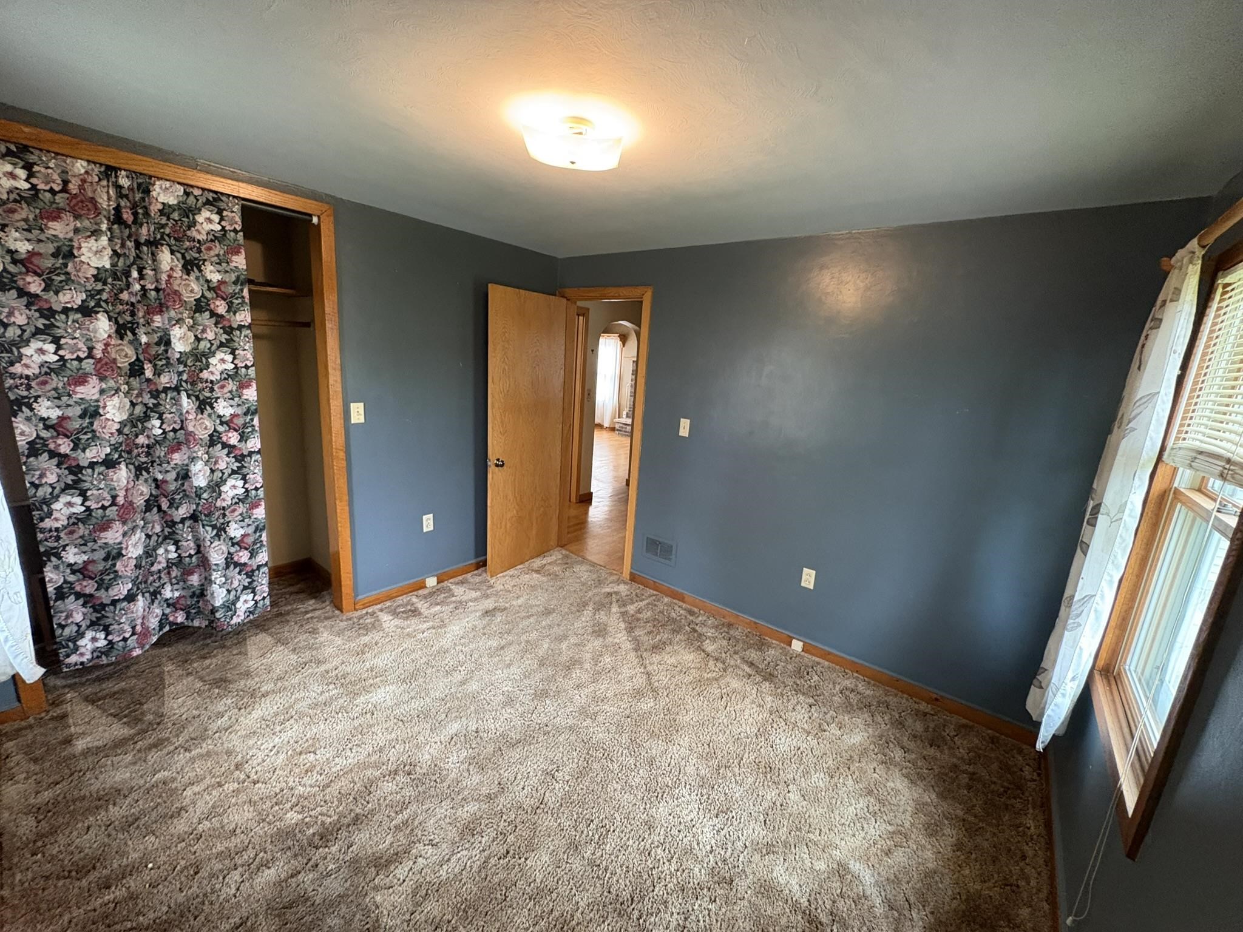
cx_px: 622
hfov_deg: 102.1
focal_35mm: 14
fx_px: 503
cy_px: 466
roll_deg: -3.8
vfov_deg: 85.7
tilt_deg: -12.3
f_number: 2.2
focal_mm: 2.22
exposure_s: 1/60
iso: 640
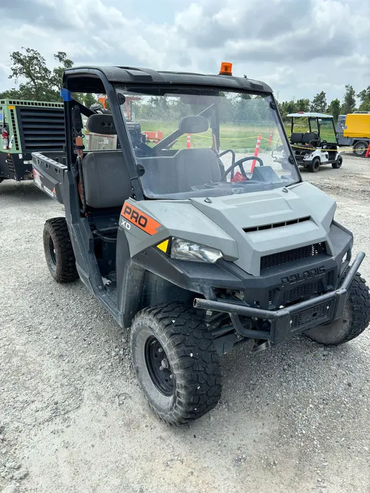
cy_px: 246
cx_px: 185
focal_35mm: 26
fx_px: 370
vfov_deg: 67.3
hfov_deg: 53.1
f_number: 1.6
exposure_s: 1/1783
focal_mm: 5.96
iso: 50
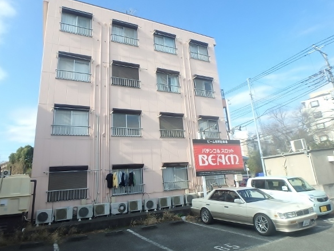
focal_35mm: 23
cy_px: 114
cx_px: 168
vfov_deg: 58.8
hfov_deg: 73.9
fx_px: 222
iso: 125
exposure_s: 1/500
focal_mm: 3.7
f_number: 3.5
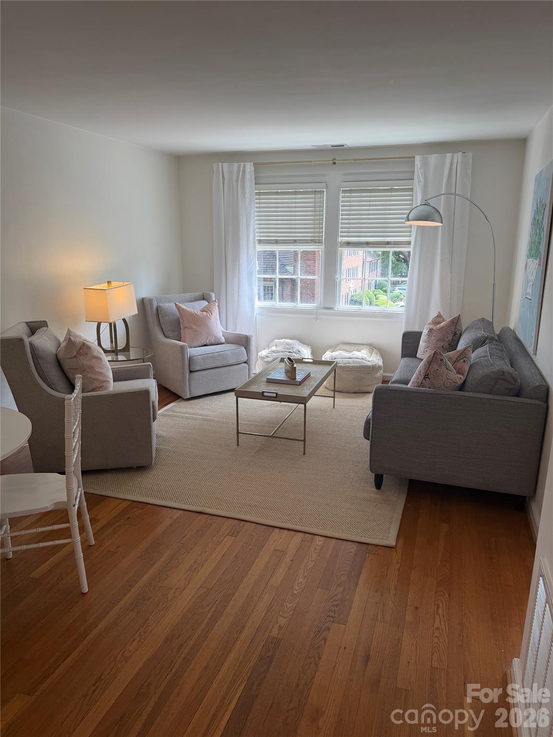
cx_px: 276
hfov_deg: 56.8
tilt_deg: -14.1
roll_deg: -0.4
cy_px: 368
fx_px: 511
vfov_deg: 71.6
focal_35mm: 24
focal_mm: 6.76
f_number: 1.78
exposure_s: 1/170
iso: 80
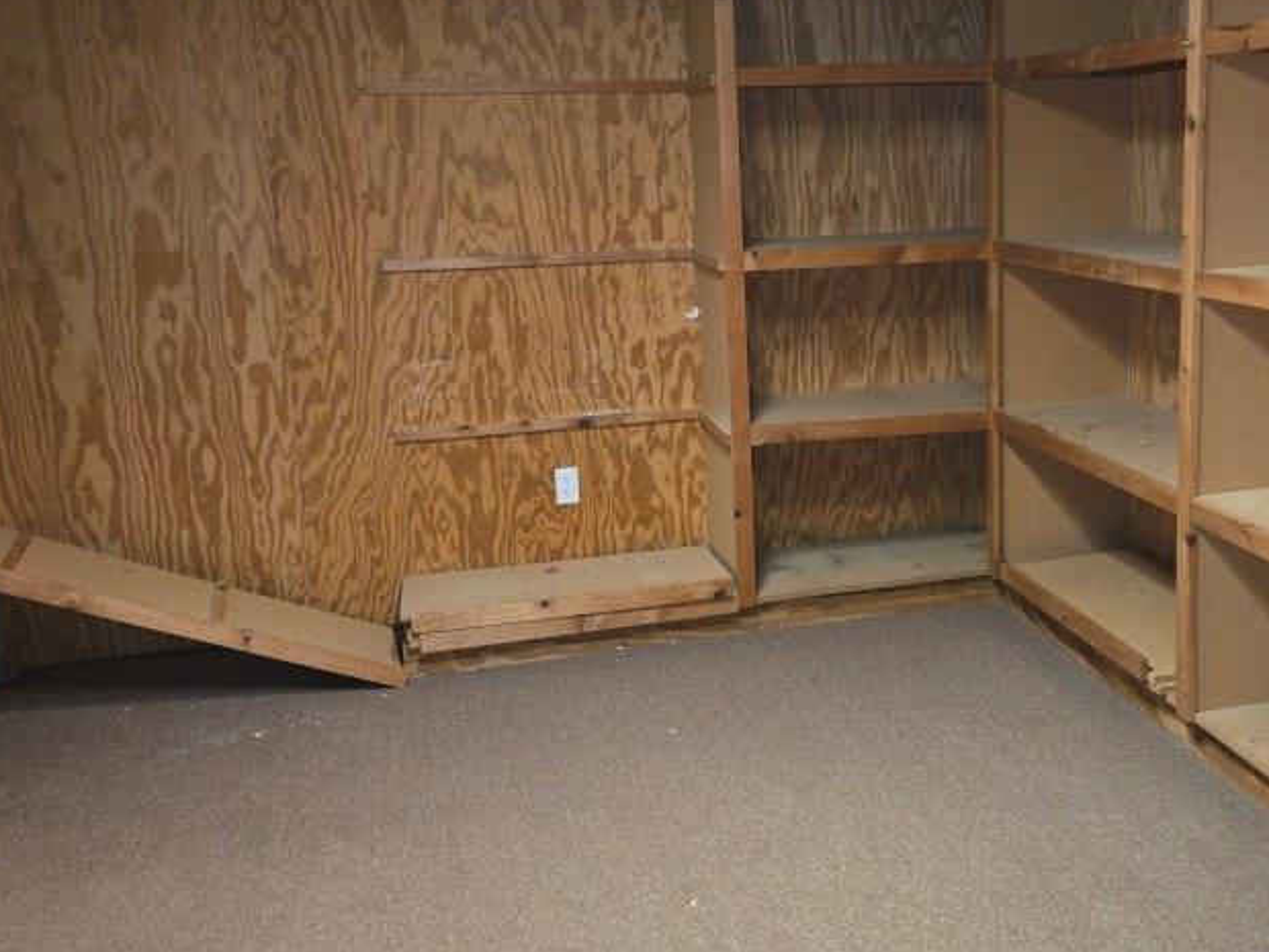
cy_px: 399
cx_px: 829
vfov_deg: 37.6
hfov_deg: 48.3
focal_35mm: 38
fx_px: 1393
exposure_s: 1/13.4
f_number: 1.8
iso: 125
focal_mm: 5.4
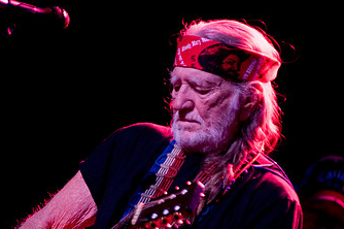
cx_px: 98
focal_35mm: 521
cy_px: 195
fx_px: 4973
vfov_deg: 2.6
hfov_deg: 4.0
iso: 800
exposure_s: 1/200
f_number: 3.2
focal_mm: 200
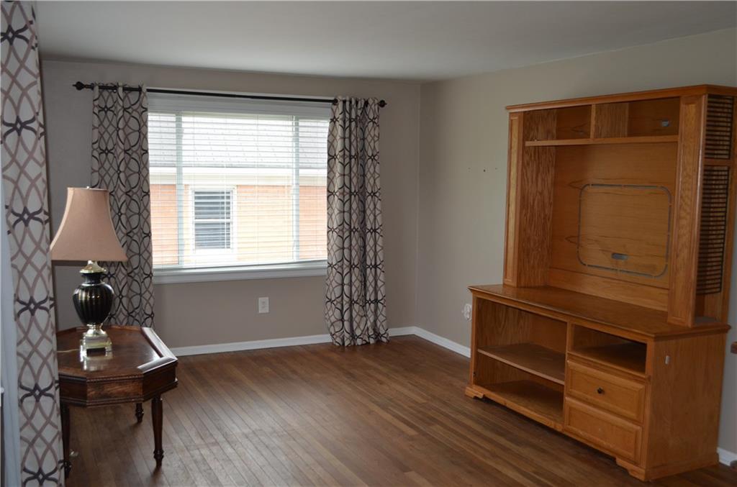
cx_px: 368
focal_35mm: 36
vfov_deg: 36.7
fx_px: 735
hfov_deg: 53.3
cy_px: 244
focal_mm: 24
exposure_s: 1/100
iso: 400
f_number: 4
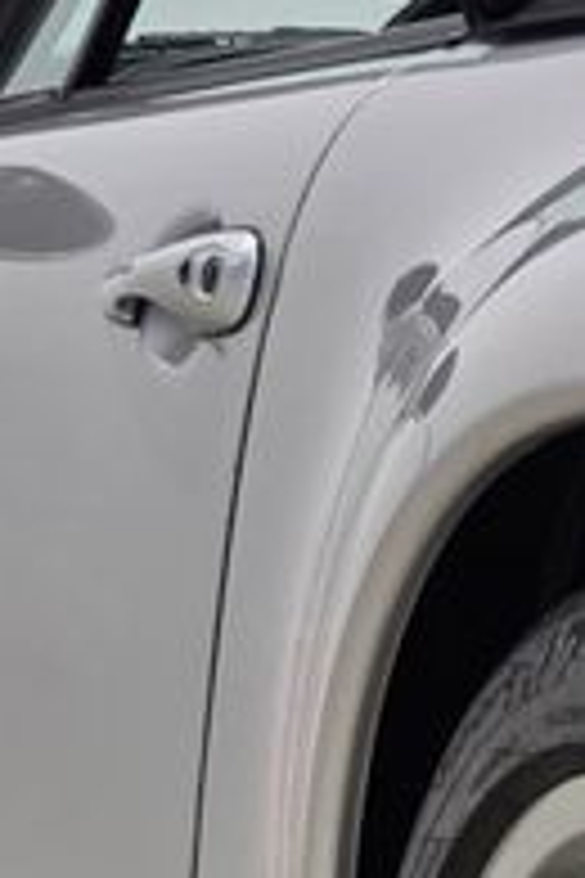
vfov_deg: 8.7
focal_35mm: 235
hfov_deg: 5.8
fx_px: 5728
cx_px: 788
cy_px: 819
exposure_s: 1/120
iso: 160
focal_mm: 7.9
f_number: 2.4
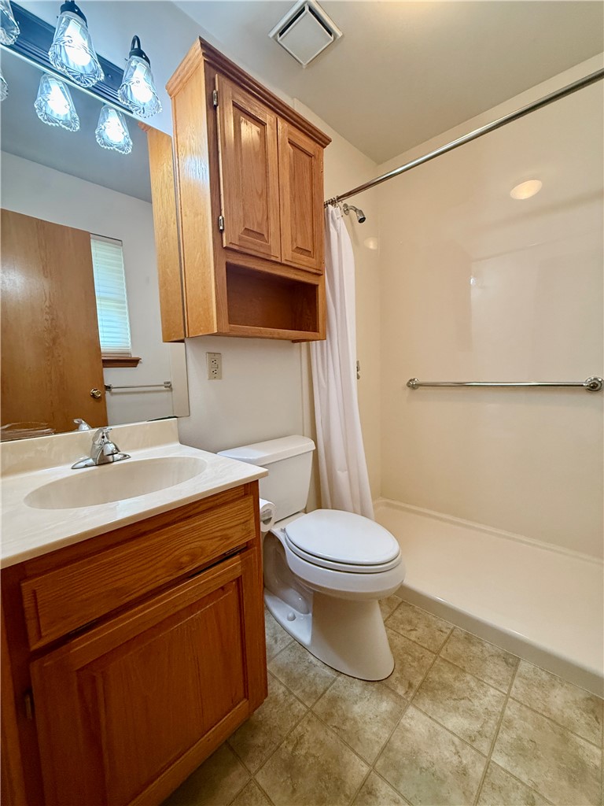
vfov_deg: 102.1
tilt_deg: -4.3
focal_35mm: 14
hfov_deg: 85.7
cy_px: 403
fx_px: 326
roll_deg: +1.4
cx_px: 302
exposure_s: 1/60
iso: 320
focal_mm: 2.22
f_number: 2.2
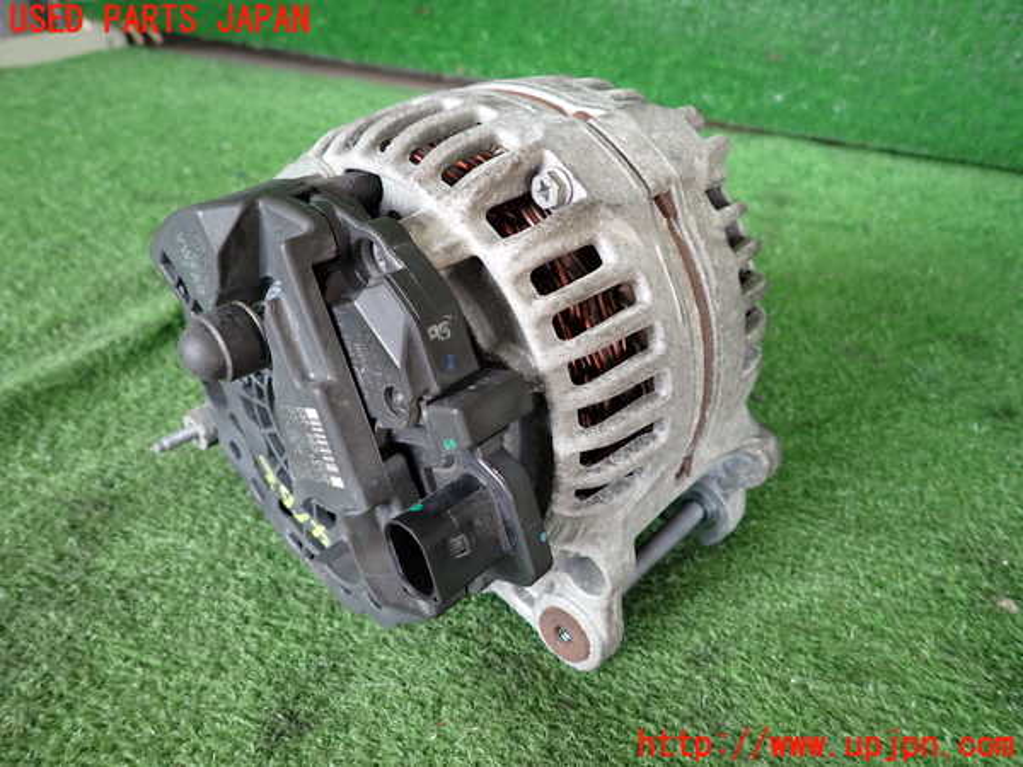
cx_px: 512
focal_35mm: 25
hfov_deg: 69.4
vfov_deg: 54.9
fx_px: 739
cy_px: 384
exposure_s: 1/100
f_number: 2
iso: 200
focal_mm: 4.5
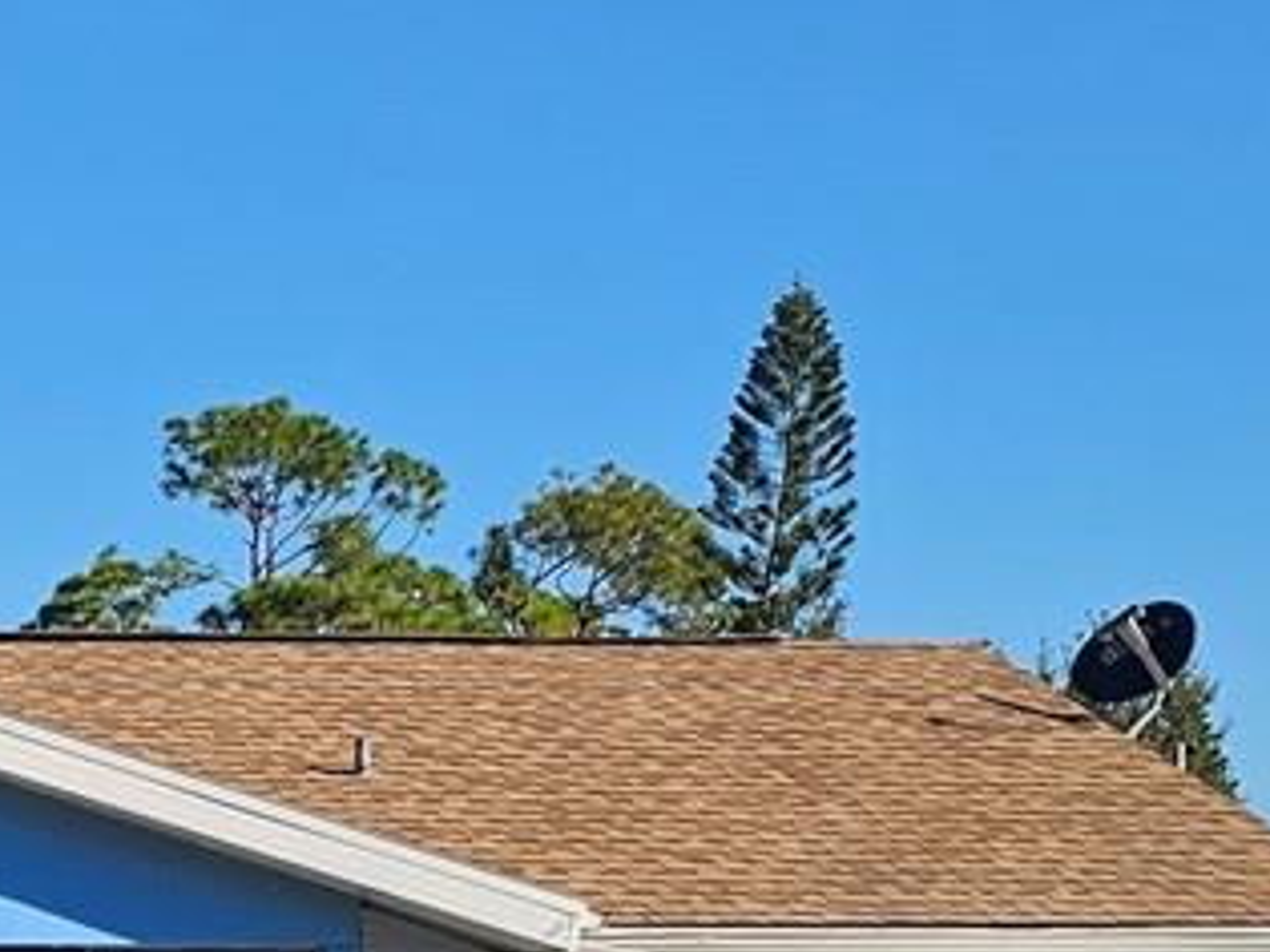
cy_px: 1315
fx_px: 4291
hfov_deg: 15.8
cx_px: -496
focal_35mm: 117
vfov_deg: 12.2
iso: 10
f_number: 1.7
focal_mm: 6.3
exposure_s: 1/957
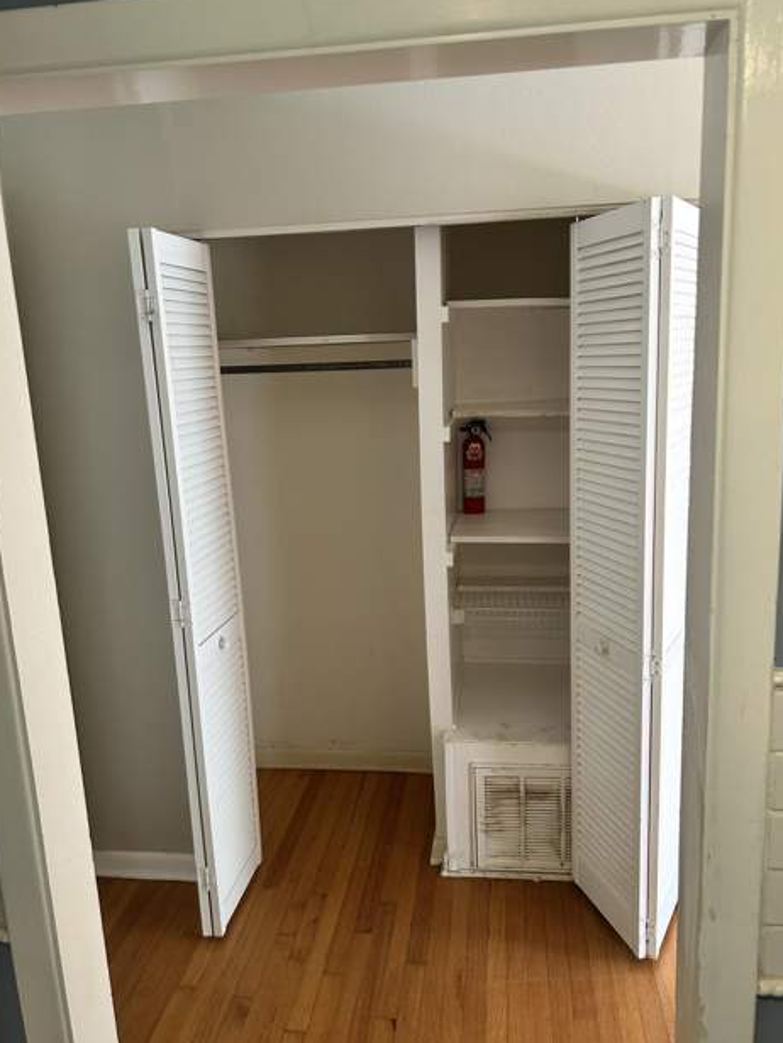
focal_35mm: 27
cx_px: 383
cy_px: 533
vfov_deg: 65.3
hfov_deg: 51.4
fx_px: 814
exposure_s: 1/60
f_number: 1.5
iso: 160
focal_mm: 5.7
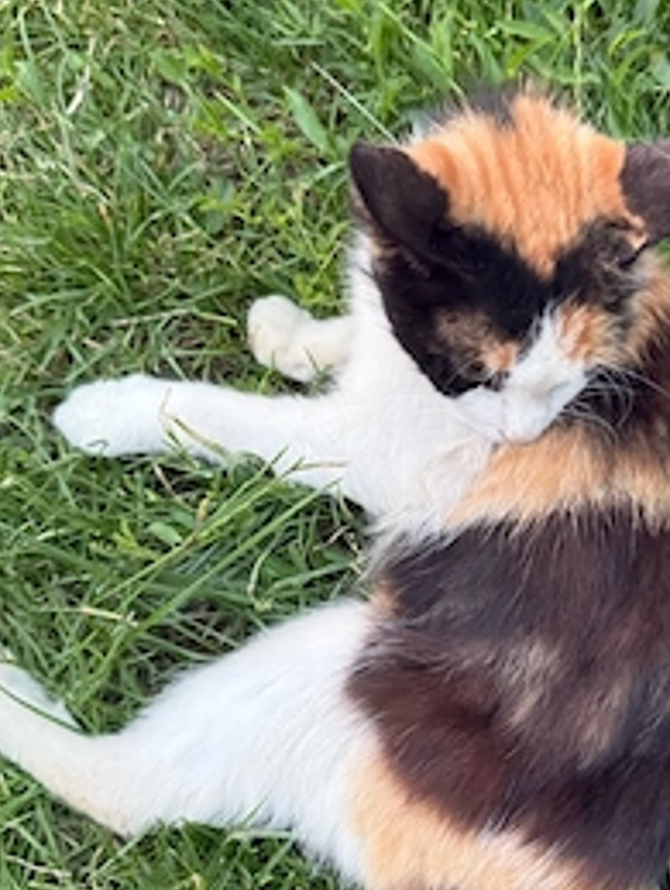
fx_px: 953
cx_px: 433
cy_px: 443
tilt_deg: -70.3
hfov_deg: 38.4
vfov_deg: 50.1
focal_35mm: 37
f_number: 1.78
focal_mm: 6.76
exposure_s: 1/60
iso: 640
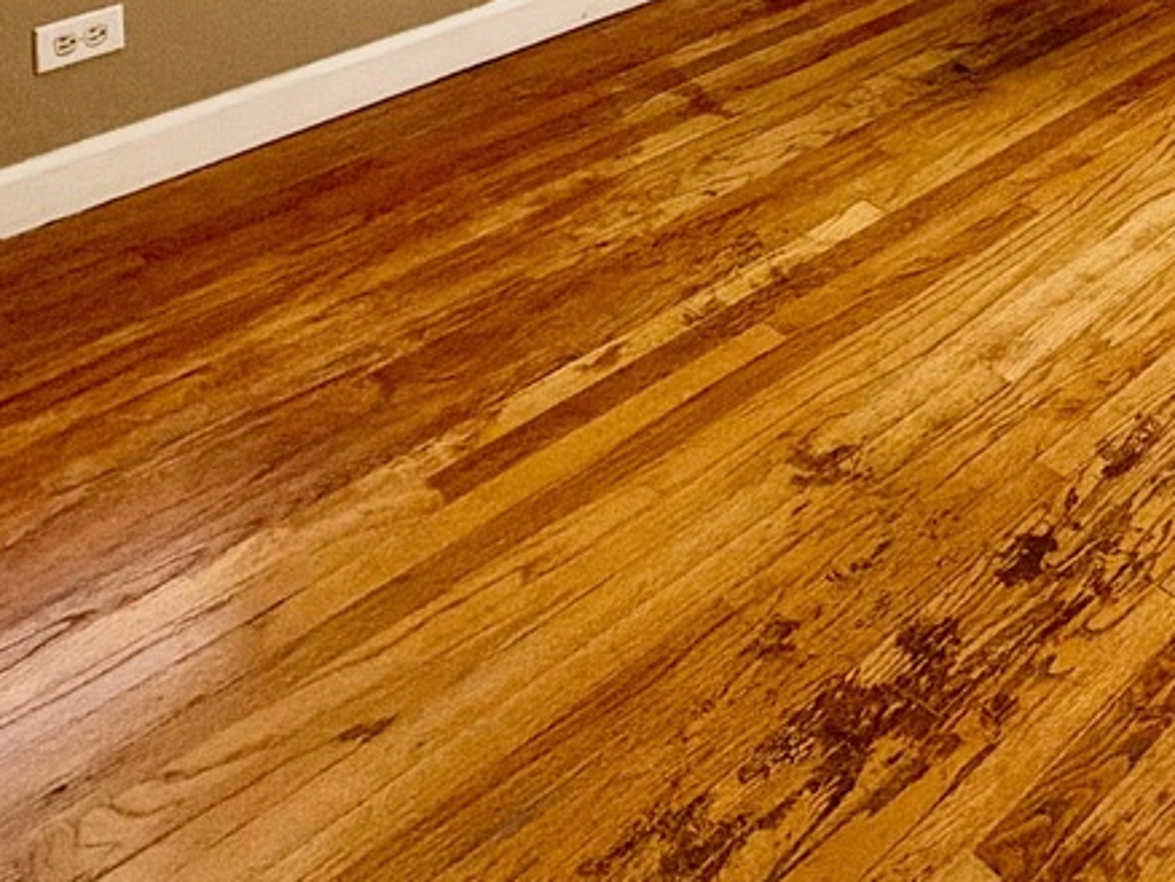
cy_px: -552
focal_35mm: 46
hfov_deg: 37.6
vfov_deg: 23.1
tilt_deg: -4.0
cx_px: 1127
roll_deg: -1.0
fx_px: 1562
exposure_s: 1/121
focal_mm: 2.22
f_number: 2.2
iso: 80
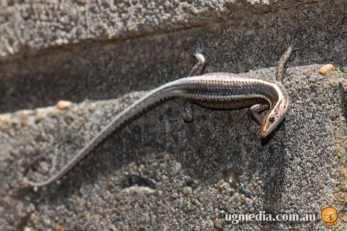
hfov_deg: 13.0
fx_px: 1518
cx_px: 174
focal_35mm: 158
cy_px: 116
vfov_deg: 8.7
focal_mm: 105
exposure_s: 1/40
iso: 100
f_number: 13
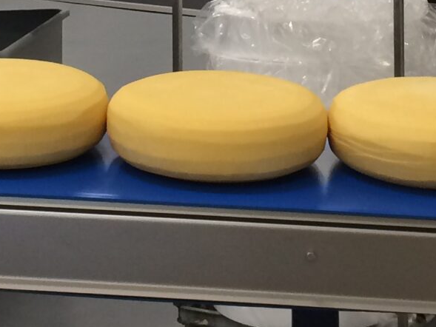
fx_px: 1587
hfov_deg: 15.6
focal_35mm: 126
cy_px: -245
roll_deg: +0.4
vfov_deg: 11.0
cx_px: 202
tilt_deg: -2.7
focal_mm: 4.15
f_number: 2.2
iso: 40
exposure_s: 1/33
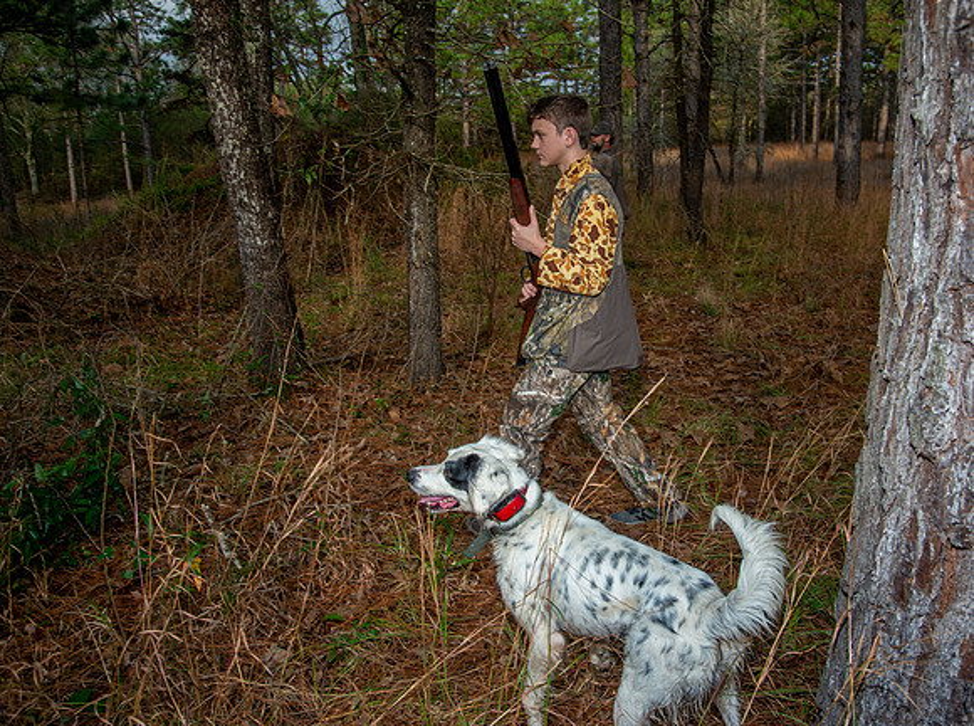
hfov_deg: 58.6
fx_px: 866
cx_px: 535
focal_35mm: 31
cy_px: 355
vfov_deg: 45.5
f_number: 8
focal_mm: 28
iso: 250
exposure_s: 1/250
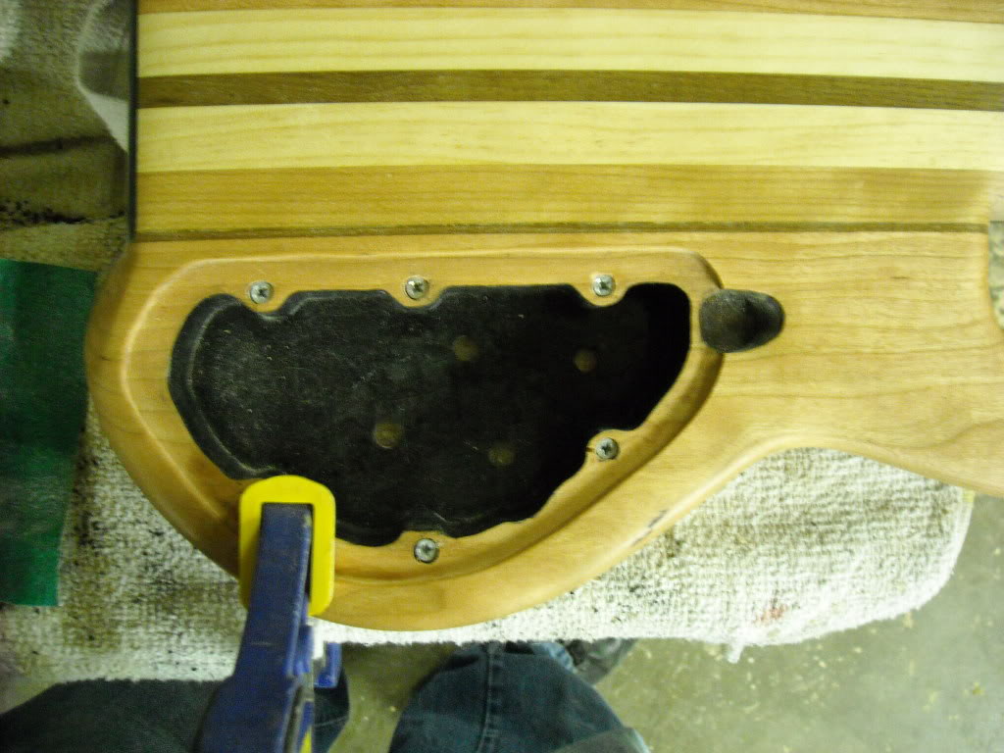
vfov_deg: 40.7
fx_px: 1015
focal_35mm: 35
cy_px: 376
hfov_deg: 52.6
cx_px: 502
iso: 475
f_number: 2.8
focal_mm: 5.7
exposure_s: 1/8
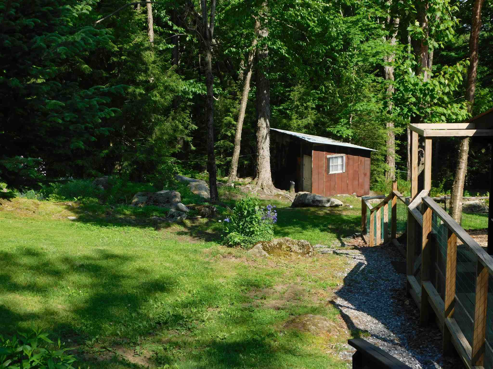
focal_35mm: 51
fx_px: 726
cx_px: 246
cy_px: 184
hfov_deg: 37.5
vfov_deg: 28.6
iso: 125
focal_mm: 9
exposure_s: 1/500
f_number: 3.8
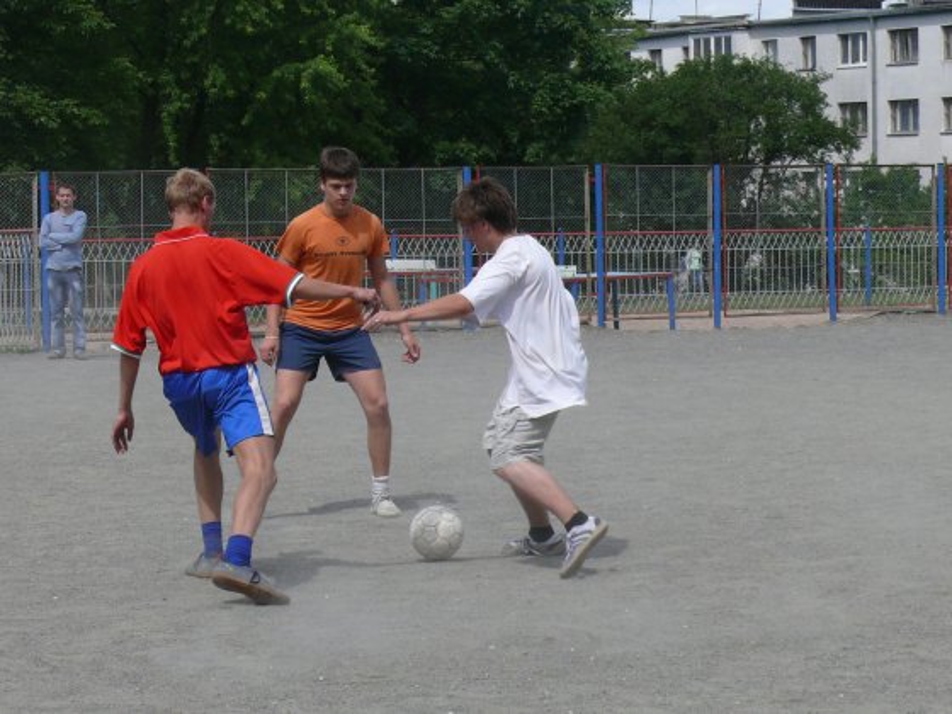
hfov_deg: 16.8
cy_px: 357
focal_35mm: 117
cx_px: 476
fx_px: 3218
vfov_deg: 12.7
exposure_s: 1/400
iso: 100
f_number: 5.6
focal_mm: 14.4
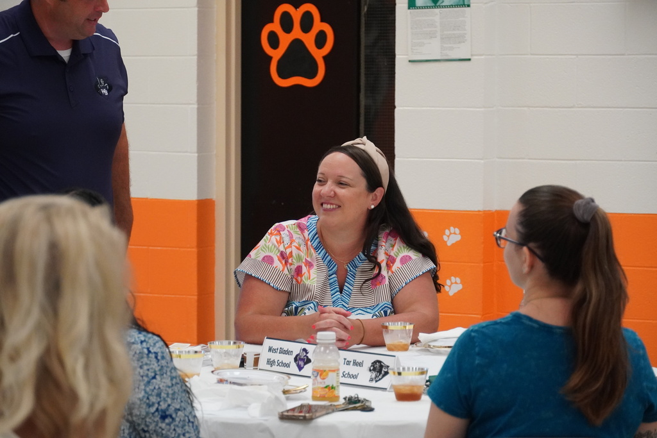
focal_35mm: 130
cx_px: 328
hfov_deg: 15.7
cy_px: 219
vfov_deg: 10.5
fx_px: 2382
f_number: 5.6
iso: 4000
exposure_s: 1/160
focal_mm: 87
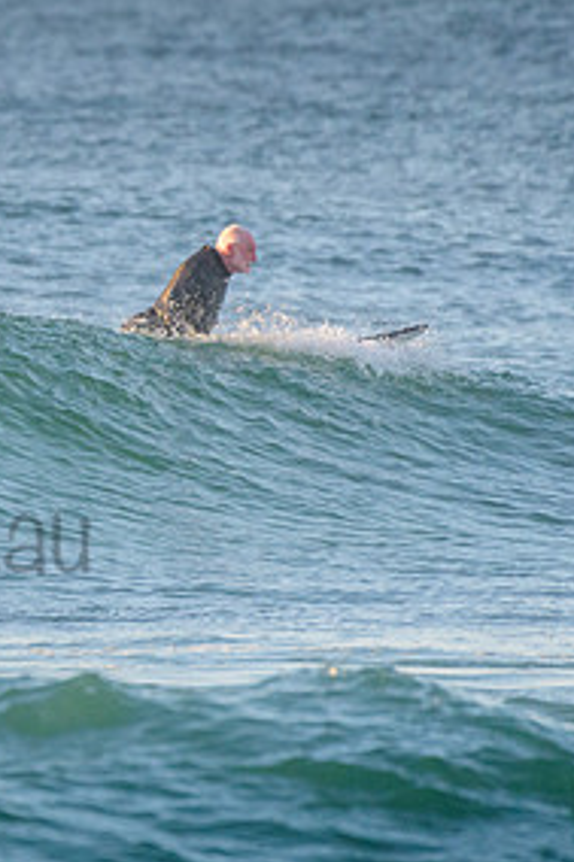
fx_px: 29978
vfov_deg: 1.6
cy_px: 379
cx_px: -420
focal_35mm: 1252
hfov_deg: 1.1
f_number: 5.6
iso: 1100
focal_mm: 500
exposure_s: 1/2000
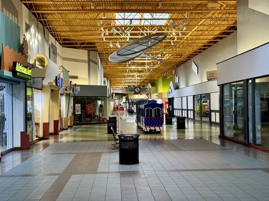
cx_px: 134
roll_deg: +0.4
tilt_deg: -0.2
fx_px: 373
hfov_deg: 39.7
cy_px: 100
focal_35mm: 48
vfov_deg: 30.3
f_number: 1.78
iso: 160
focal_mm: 6.86
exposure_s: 1/60
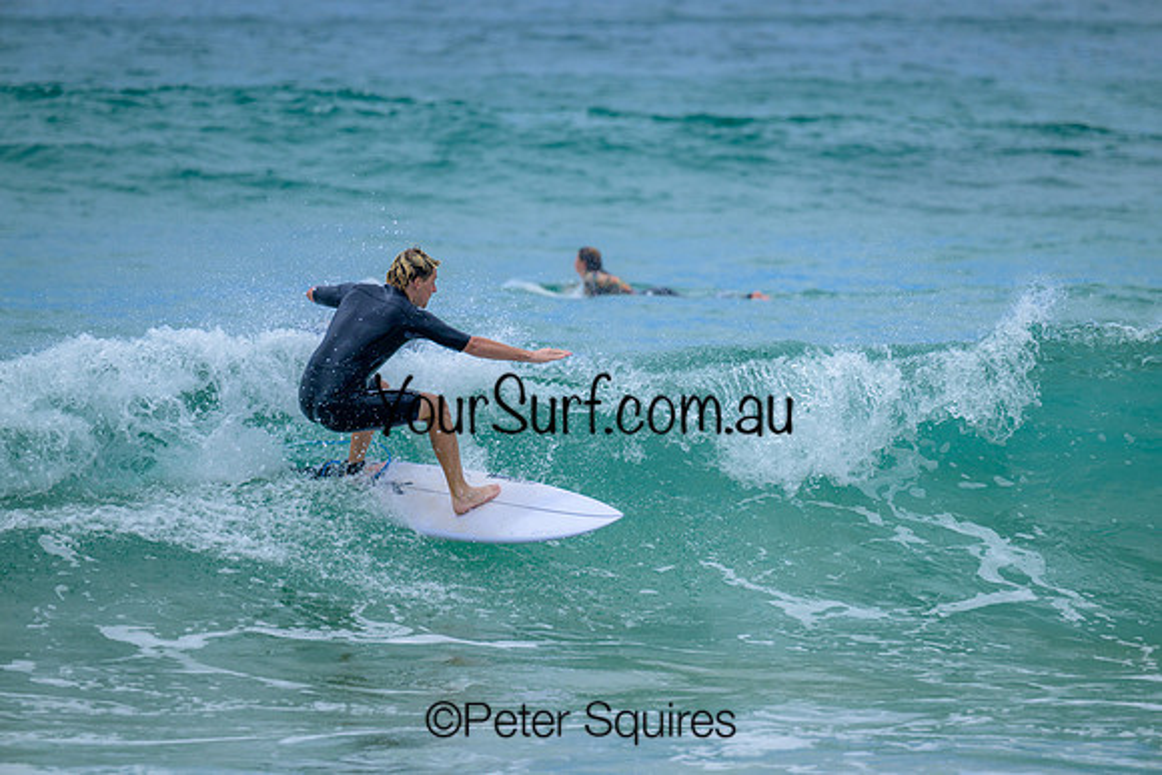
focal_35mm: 440
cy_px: 388
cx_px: 581
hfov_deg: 4.7
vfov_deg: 3.1
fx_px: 14205
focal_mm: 440
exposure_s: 1/2000
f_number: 7.6
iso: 320
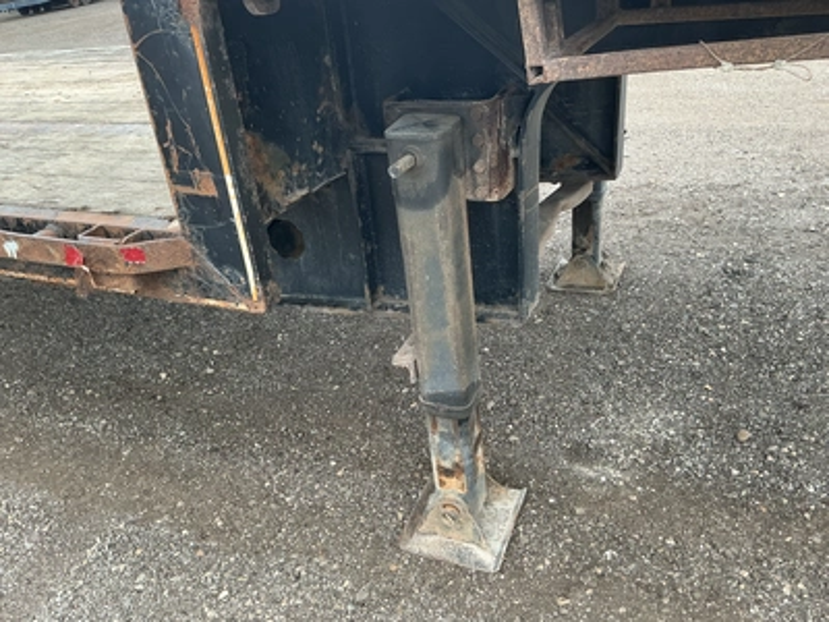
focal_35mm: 28
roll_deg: +7.5
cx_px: 414
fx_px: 671
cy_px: 311
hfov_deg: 63.4
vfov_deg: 49.7
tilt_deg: -26.0
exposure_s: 1/210
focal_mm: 3
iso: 20
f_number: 1.8
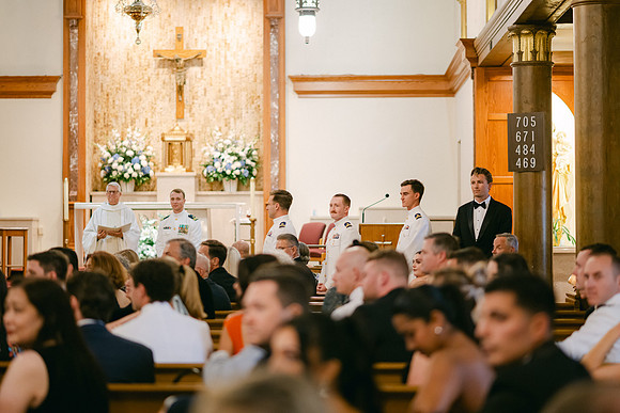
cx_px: 310
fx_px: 1464
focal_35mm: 85
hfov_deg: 23.9
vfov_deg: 16.1
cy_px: 206
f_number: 1.8
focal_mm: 85
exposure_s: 1/200
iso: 1400
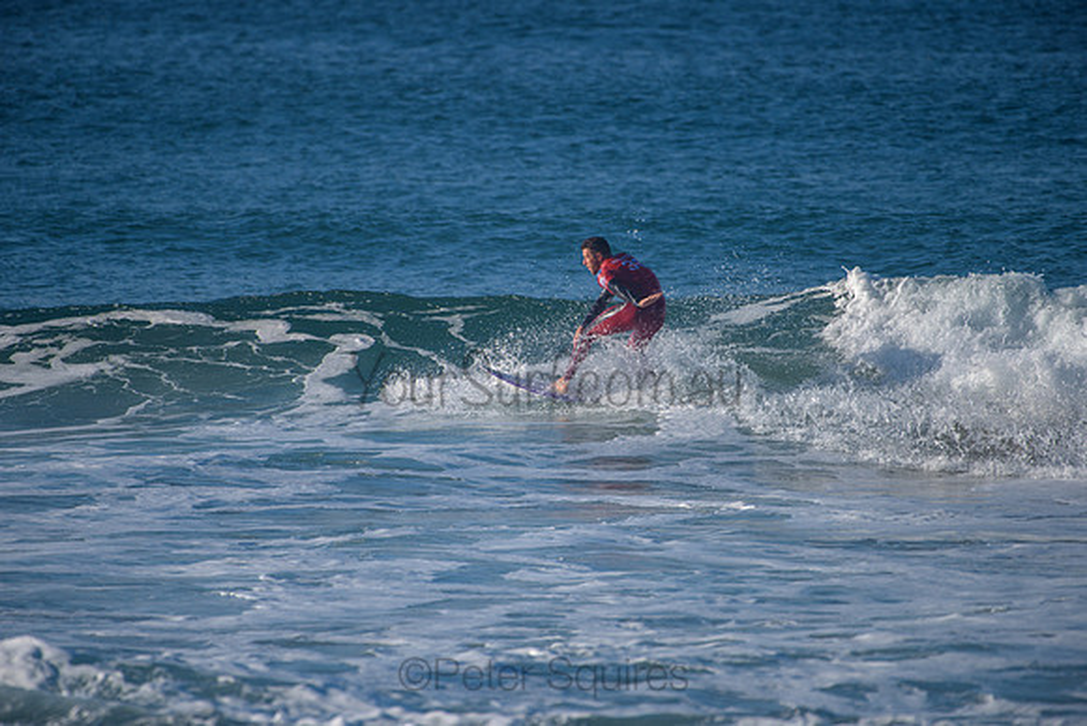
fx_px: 15624
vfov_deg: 2.7
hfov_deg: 4.0
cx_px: 544
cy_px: 363
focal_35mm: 517
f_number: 5.6
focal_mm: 500
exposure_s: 1/2000
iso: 200
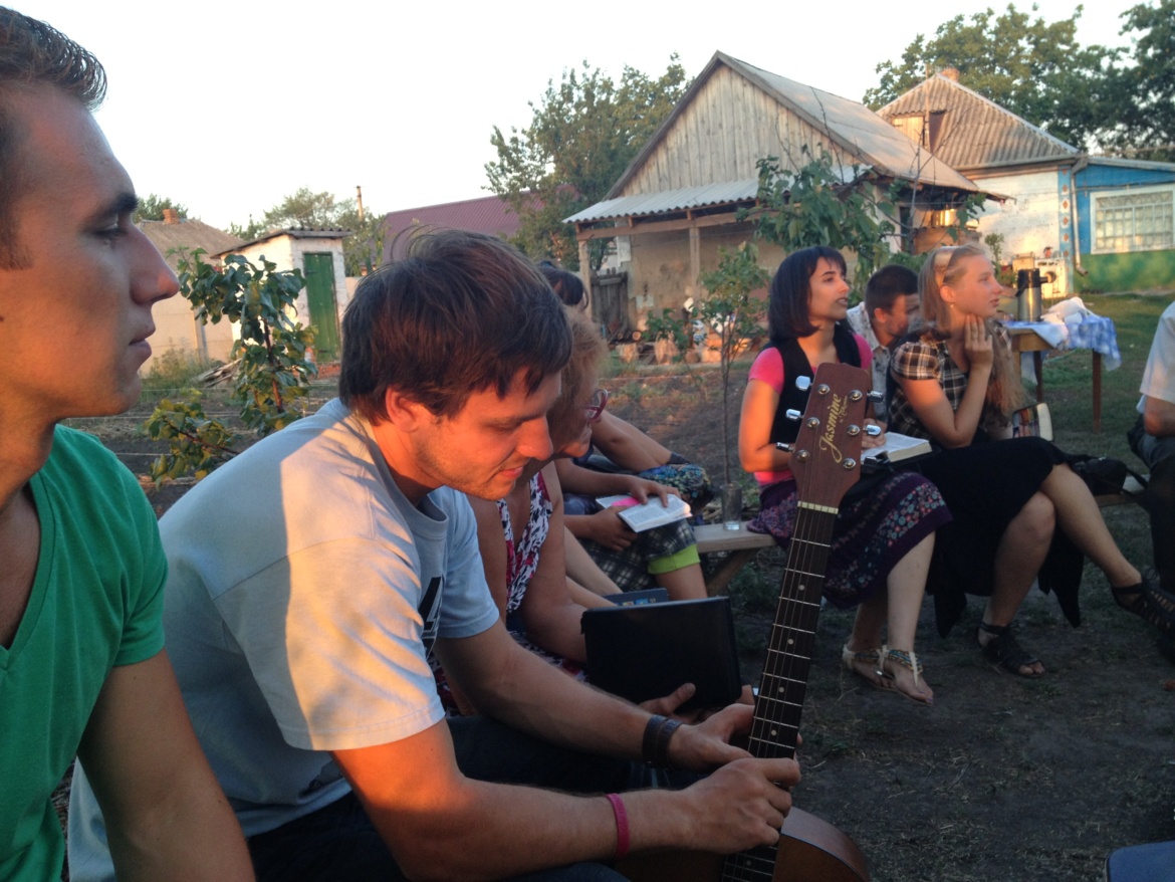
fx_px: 1188
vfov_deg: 40.7
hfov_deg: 52.6
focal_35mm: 35
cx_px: 588
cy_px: 441
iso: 80
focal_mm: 4.28
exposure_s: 1/120
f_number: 2.4
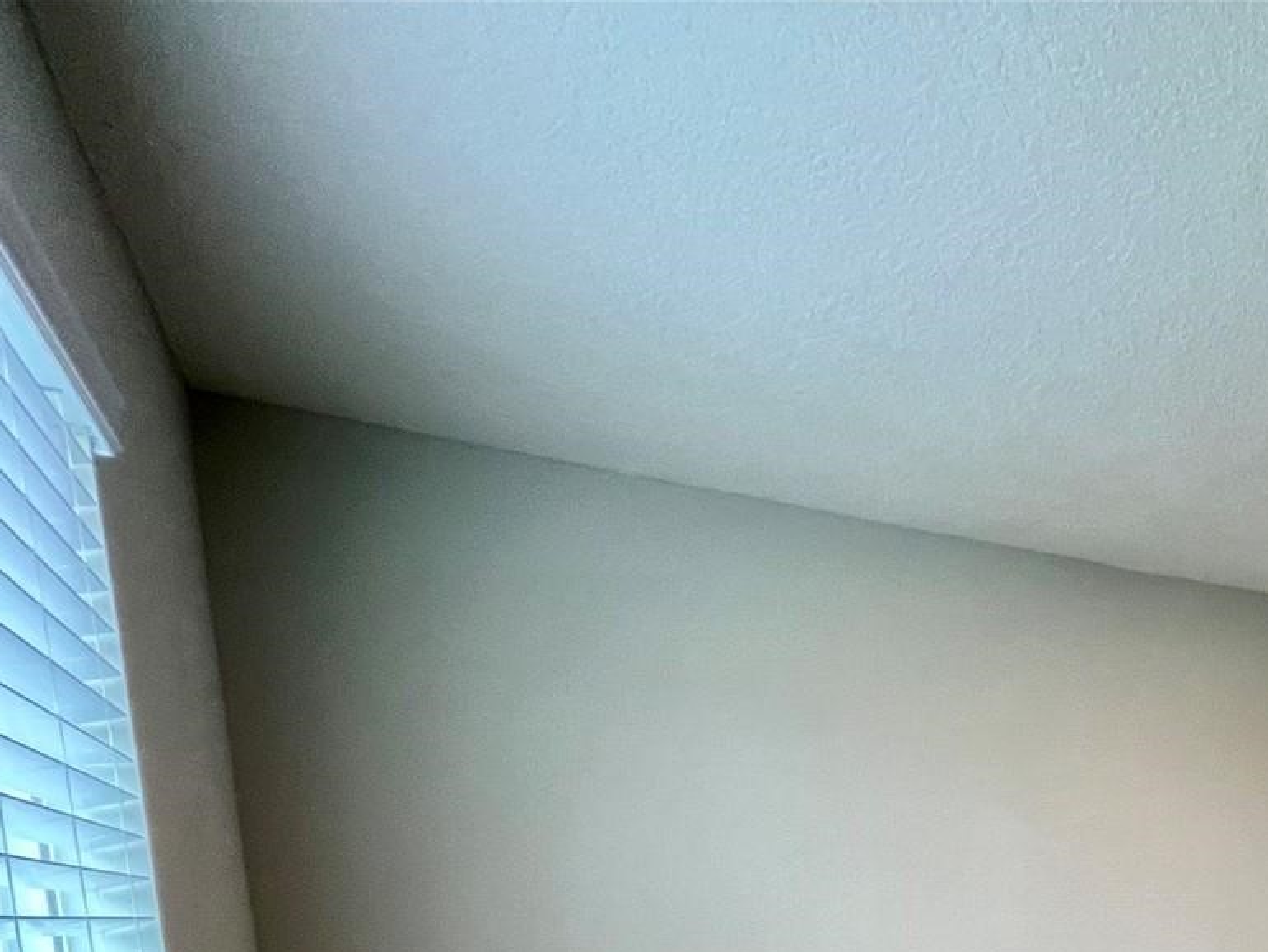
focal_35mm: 27
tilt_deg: -5.8
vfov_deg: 42.9
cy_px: 987
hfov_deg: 52.2
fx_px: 989
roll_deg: +2.4
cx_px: 1265
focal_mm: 1.57
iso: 160
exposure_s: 1/120
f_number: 1.8
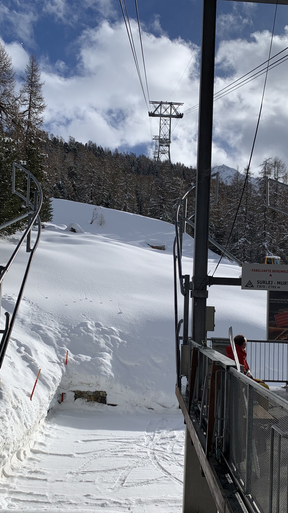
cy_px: 286
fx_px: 434
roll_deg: -1.8
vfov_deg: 60.8
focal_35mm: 32
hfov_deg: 36.6
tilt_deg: +5.4
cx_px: 161
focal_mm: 4.25
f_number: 1.8
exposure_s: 1/6061
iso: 25
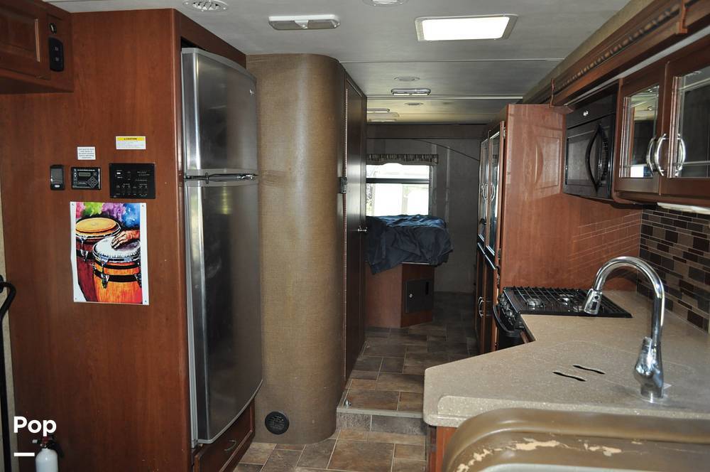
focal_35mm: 27
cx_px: 355
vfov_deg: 47.8
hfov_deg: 67.4
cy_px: 236
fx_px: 532
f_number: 3.5
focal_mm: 18
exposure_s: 1/60
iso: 800
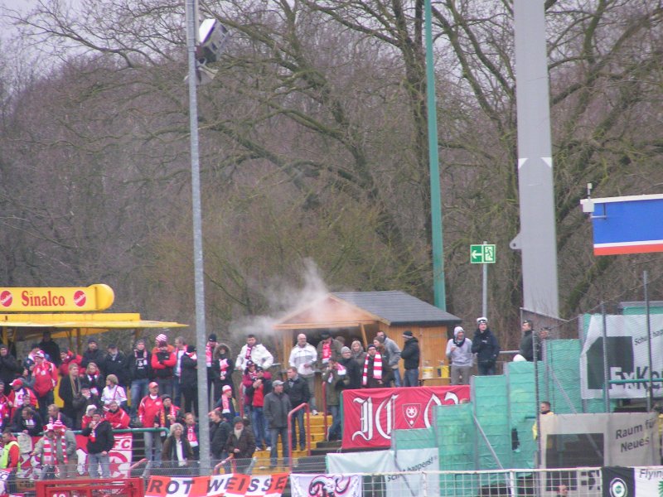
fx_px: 7278
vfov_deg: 3.9
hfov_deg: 5.2
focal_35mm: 380
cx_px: 332
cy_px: 248
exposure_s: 1/200
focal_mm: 58
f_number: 3.5
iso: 200
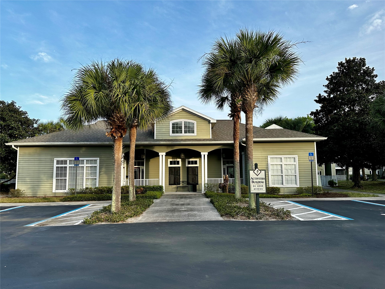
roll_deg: +0.5
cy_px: 144
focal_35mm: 24
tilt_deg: +6.4
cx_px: 192
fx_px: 267
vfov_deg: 56.8
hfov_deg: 71.6
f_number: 1.78
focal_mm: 6.86
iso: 80
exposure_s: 1/1289
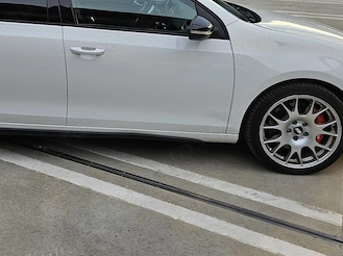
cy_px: 25
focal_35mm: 42
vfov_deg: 32.6
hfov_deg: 43.9
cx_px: 101
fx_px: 416
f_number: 1.8
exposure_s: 1/434
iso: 40
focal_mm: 5.4
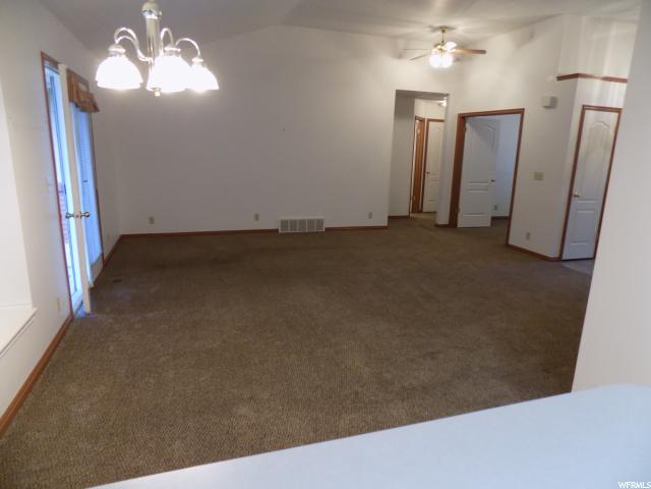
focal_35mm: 23
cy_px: 244
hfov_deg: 73.9
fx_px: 433
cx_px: 326
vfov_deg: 58.9
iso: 250
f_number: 3.1
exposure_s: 1/30
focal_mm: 4
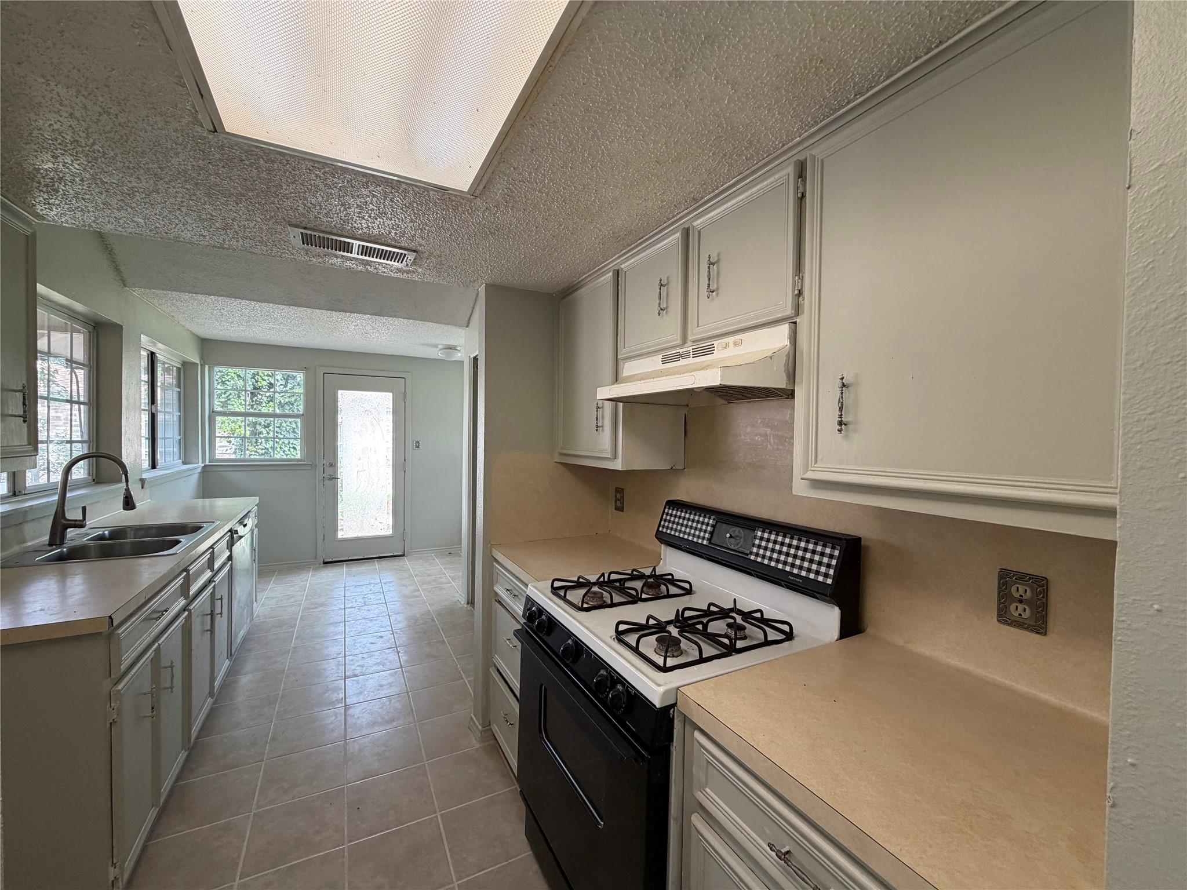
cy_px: 445
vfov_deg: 85.7
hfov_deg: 102.1
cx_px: 594
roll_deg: -0.3
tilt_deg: -1.3
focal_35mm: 14
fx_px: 480
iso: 160
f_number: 2.2
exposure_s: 1/121
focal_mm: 2.22
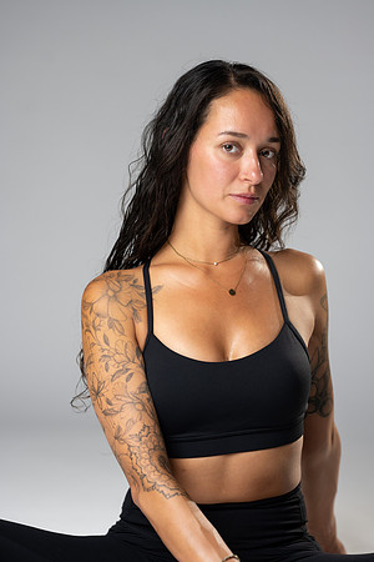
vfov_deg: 23.9
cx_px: 187
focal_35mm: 85
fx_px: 1324
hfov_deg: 16.1
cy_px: 281
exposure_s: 1/160
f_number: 3.2
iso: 200
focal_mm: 85
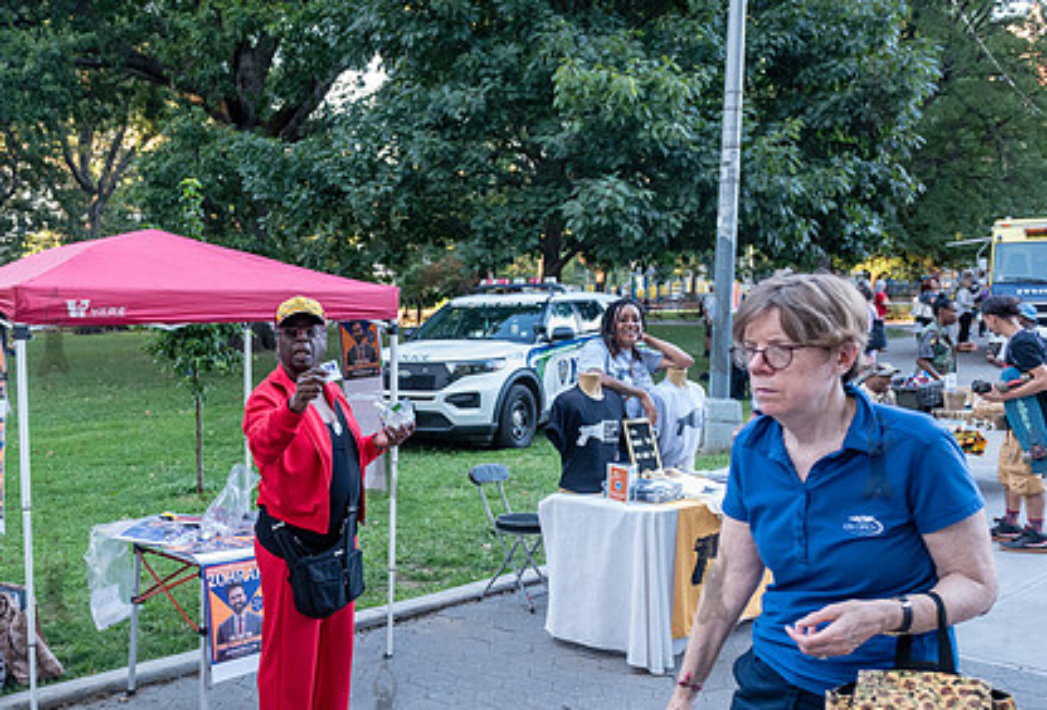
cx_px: 302
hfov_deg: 50.2
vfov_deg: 36.3
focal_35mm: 37
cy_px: 408
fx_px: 1082
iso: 2000
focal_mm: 24
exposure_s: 1/250
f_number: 3.5
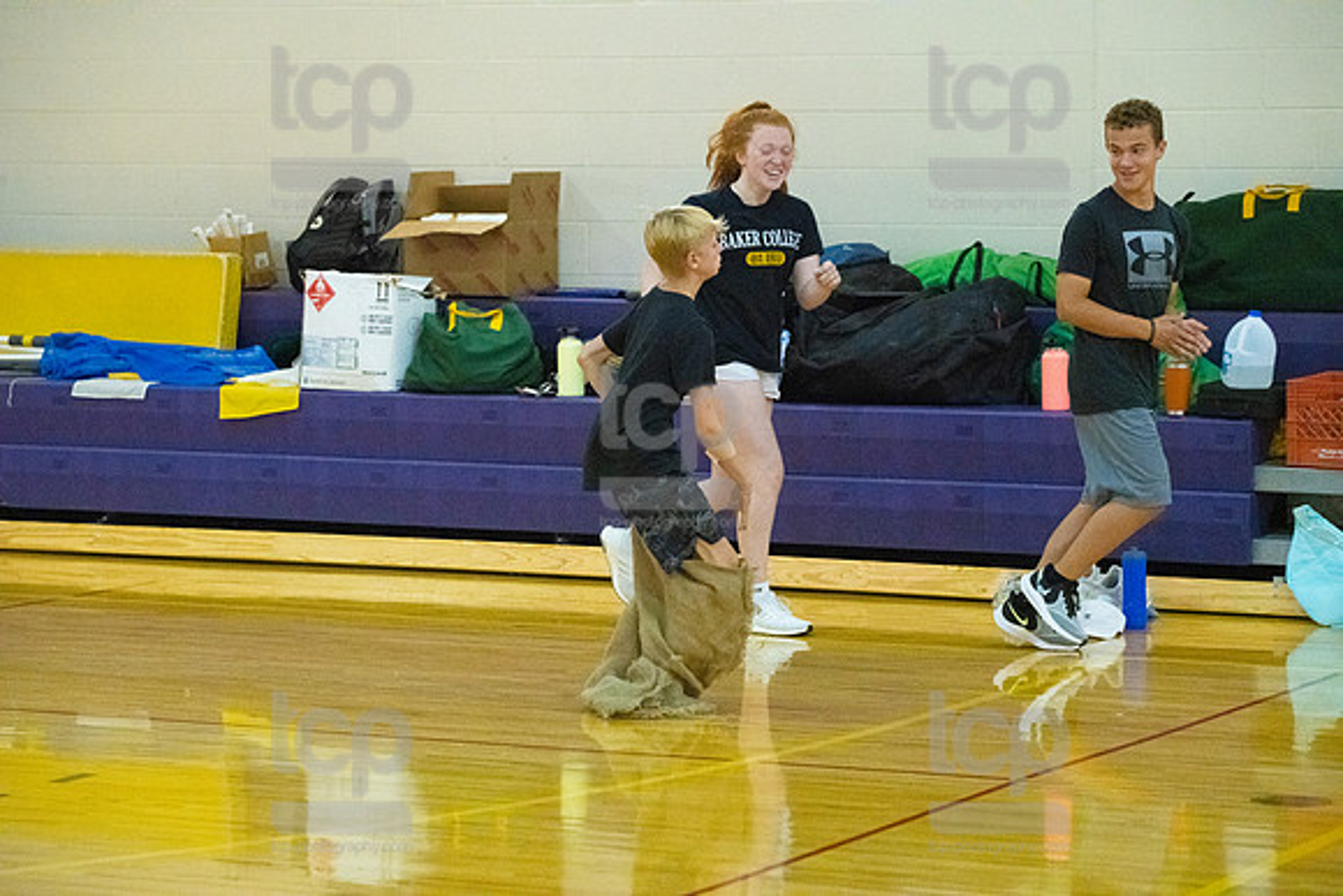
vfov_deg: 11.4
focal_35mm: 120
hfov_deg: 17.1
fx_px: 4478
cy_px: 448
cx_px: 672
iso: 6400
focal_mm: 120
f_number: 4.5
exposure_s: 1/640
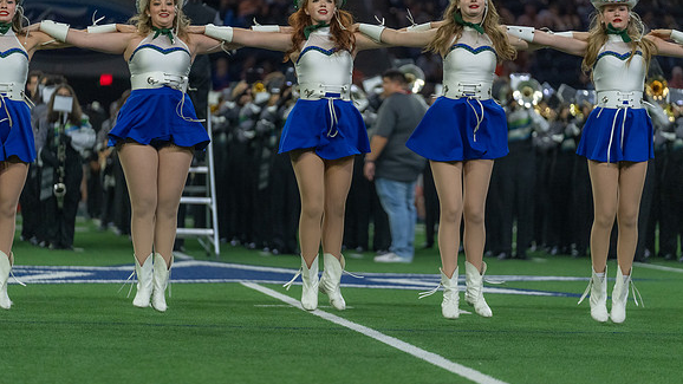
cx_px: 342
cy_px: 158
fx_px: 3314
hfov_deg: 11.8
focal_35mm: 183
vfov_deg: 6.6
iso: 4000
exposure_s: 1/1250
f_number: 2.8
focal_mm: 174
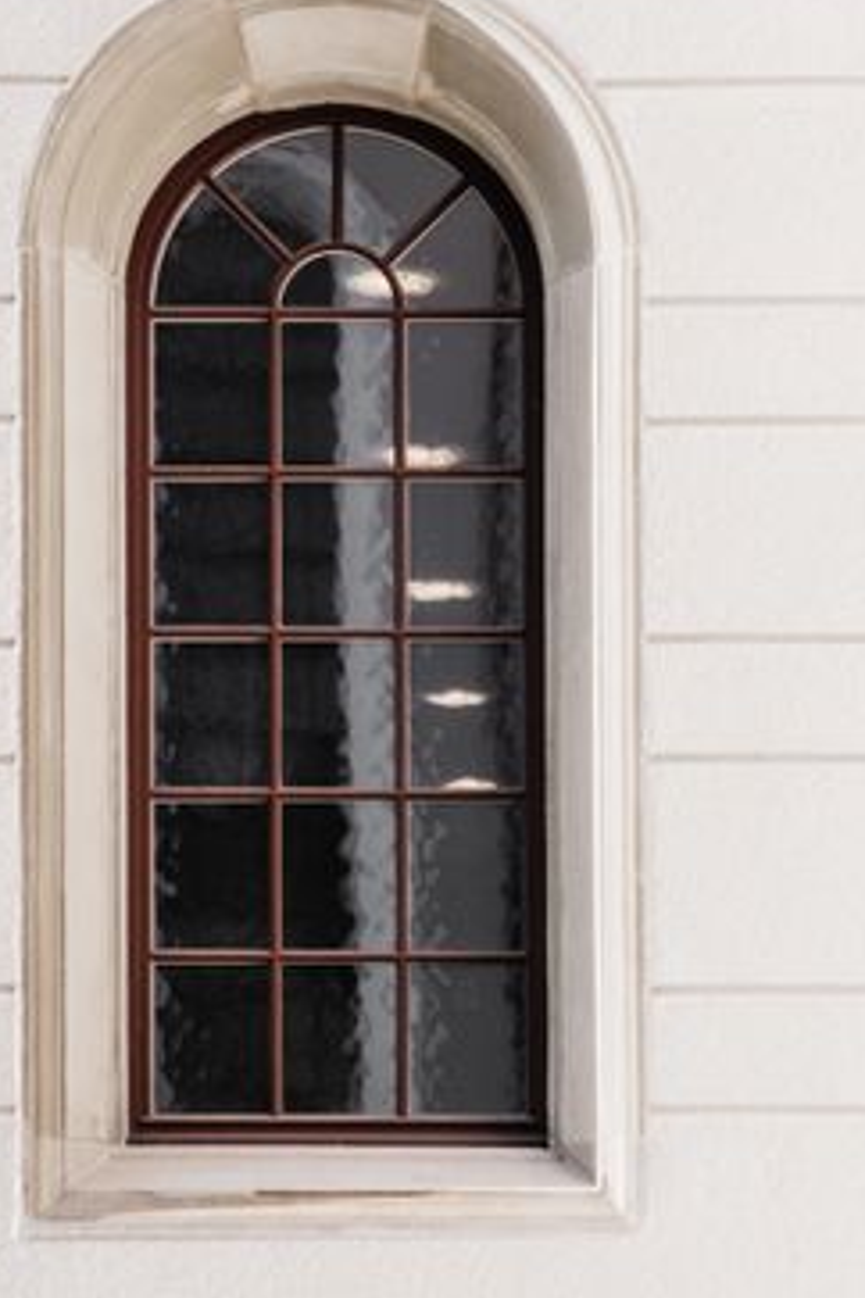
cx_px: 334
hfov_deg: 11.7
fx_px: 4217
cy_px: 586
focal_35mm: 117
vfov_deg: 17.5
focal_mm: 55
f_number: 4
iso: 160
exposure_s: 1/640
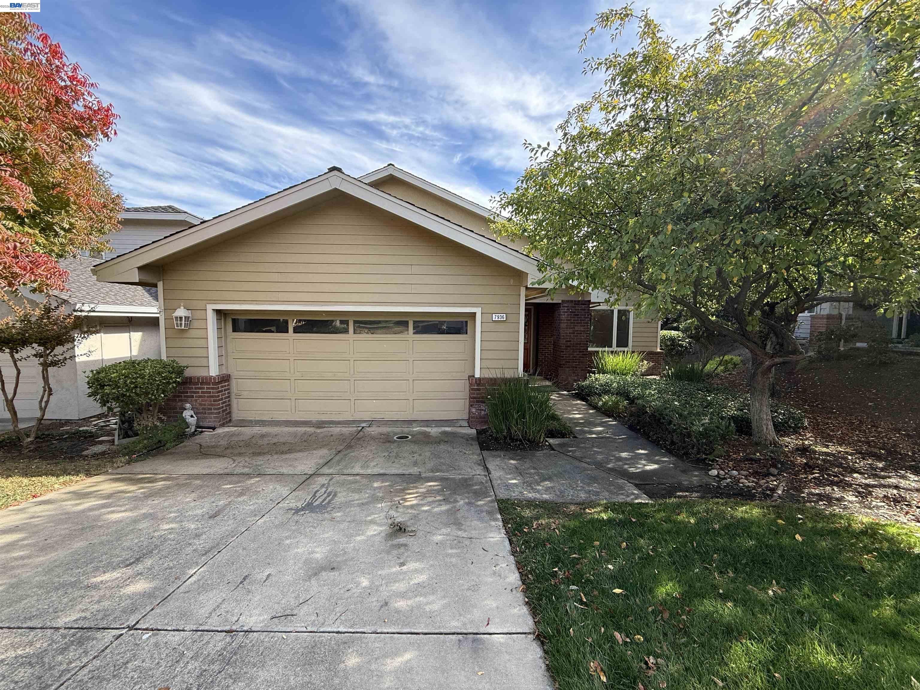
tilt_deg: -4.3
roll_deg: -0.8
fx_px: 372
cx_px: 460
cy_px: 345
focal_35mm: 14
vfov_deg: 85.7
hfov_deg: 102.1
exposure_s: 1/274
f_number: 2.2
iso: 64
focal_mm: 2.22
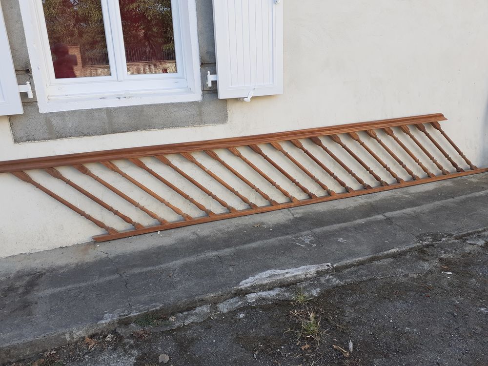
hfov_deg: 65.3
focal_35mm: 27
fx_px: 381
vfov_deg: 51.4
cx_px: 244
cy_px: 183
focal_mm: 3.6
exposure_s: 1/285
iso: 40
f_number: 1.9
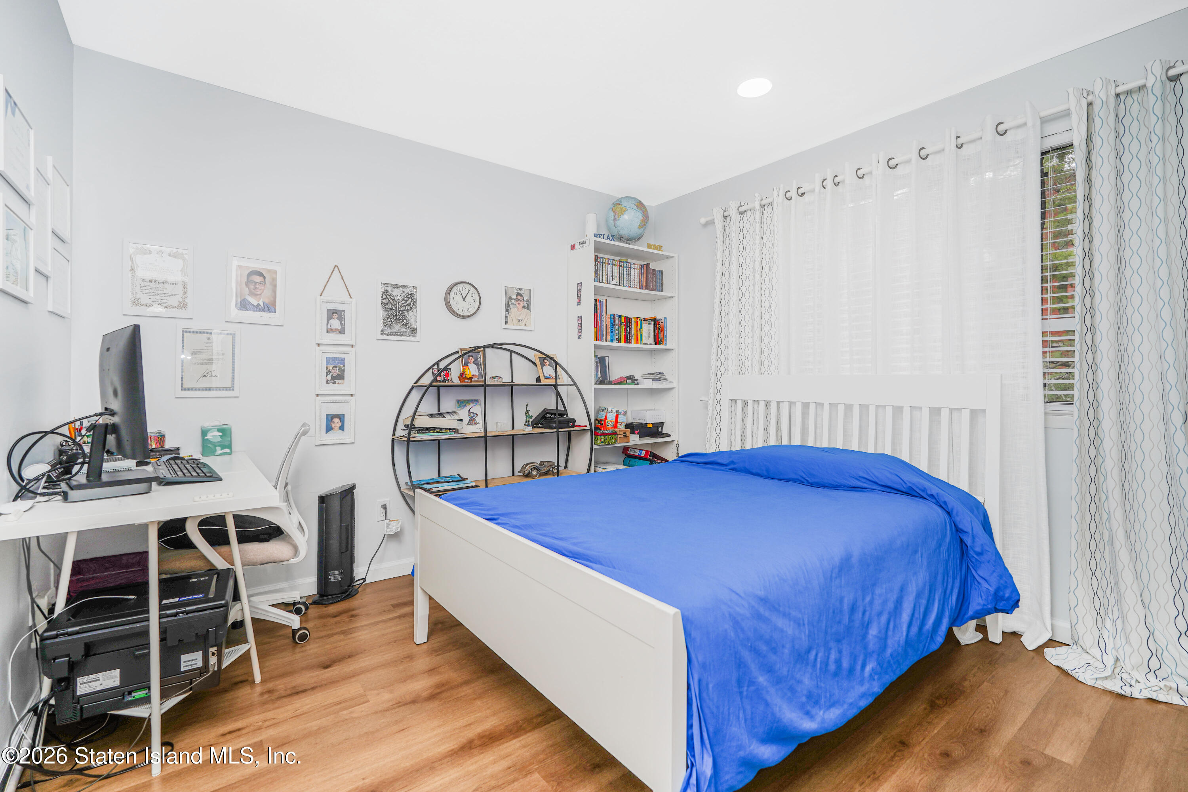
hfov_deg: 96.7
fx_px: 528
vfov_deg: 73.7
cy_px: 396
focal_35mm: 16
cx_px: 594
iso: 50
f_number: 4
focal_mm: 16
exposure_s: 1/25
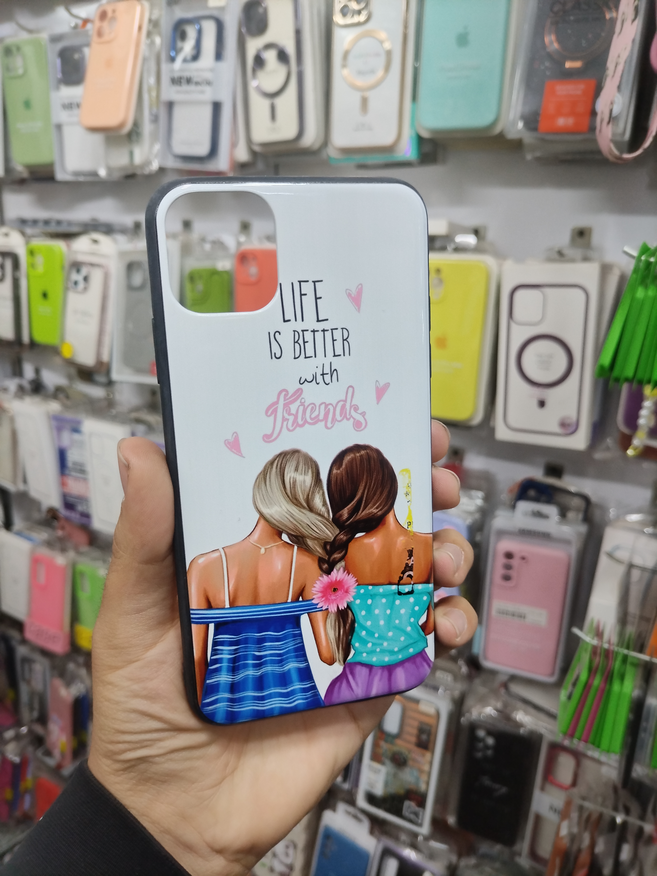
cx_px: 328
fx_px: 658
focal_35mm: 26
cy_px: 438
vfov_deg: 67.3
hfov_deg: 53.1
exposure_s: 1/100
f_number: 1.8
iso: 408
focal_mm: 4.7
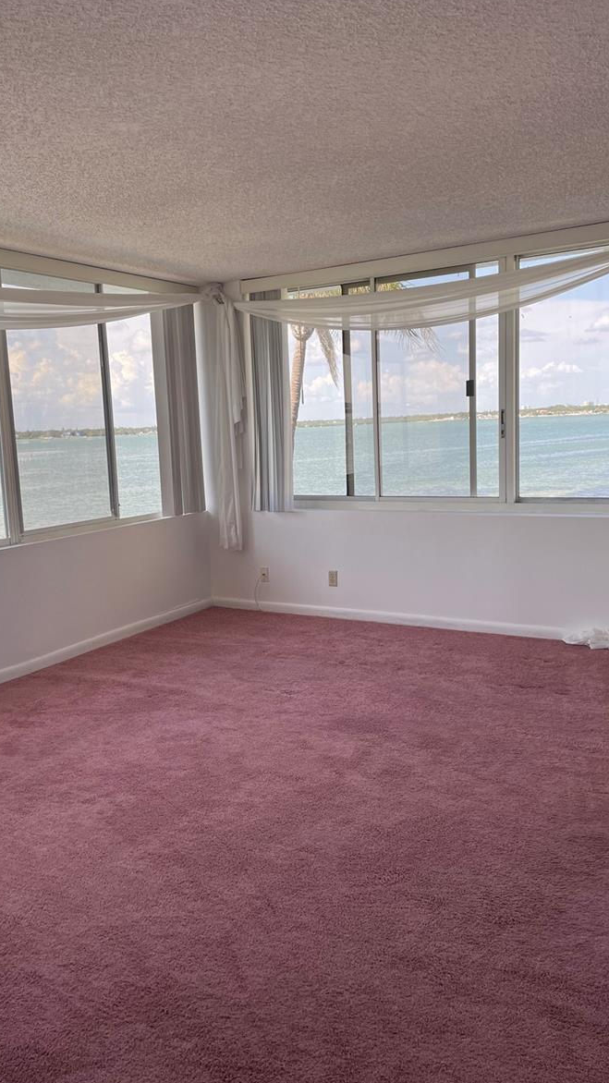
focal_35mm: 29
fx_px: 833
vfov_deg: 66.1
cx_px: 272
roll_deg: +3.0
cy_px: 542
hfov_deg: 40.1
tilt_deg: -6.8
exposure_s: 1/520
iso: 32
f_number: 1.6
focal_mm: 4.2
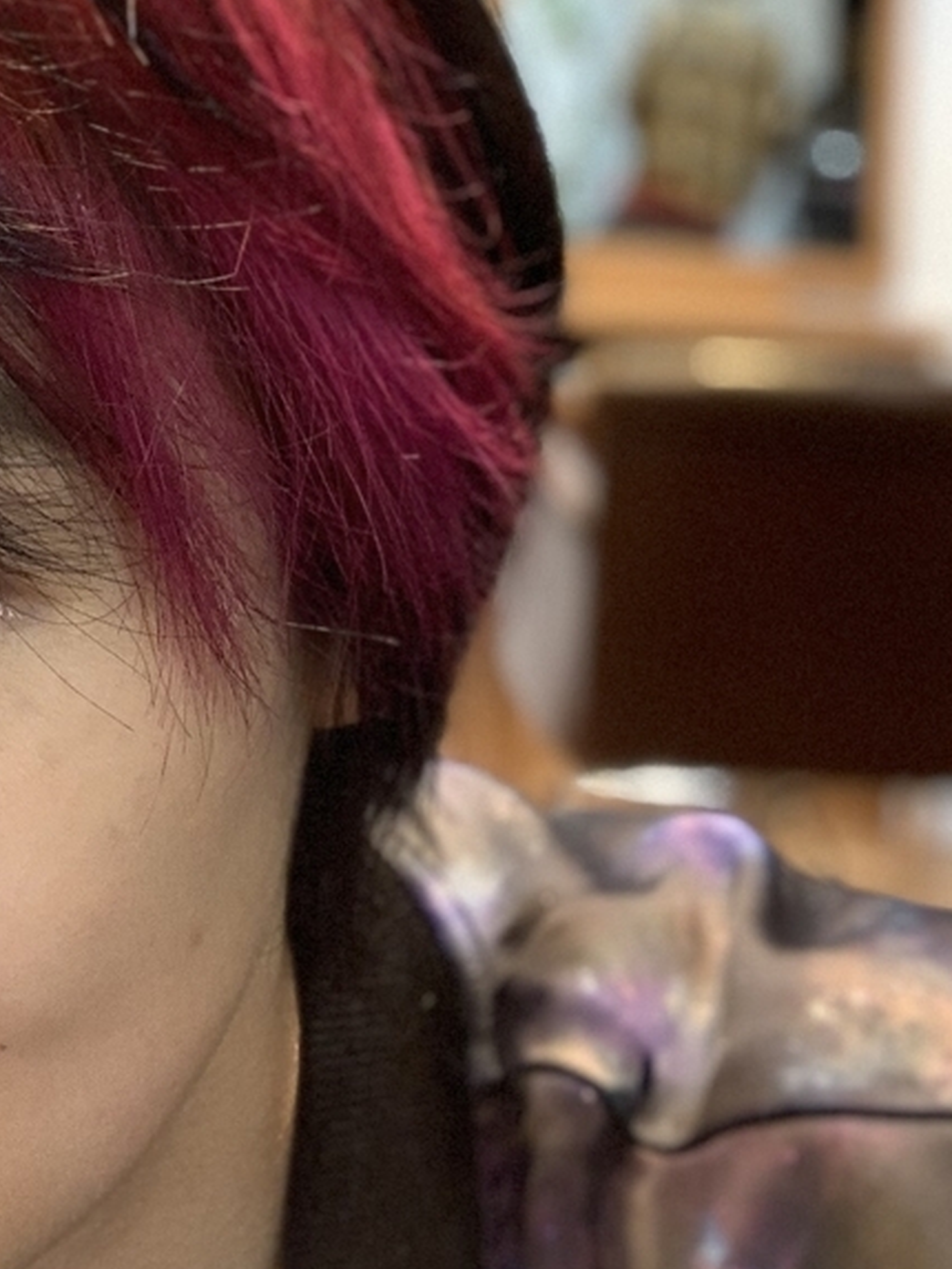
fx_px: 2456
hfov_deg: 21.6
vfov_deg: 27.5
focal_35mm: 67
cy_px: 44
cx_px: 157
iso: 250
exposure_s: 1/33
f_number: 2.2
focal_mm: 2.87
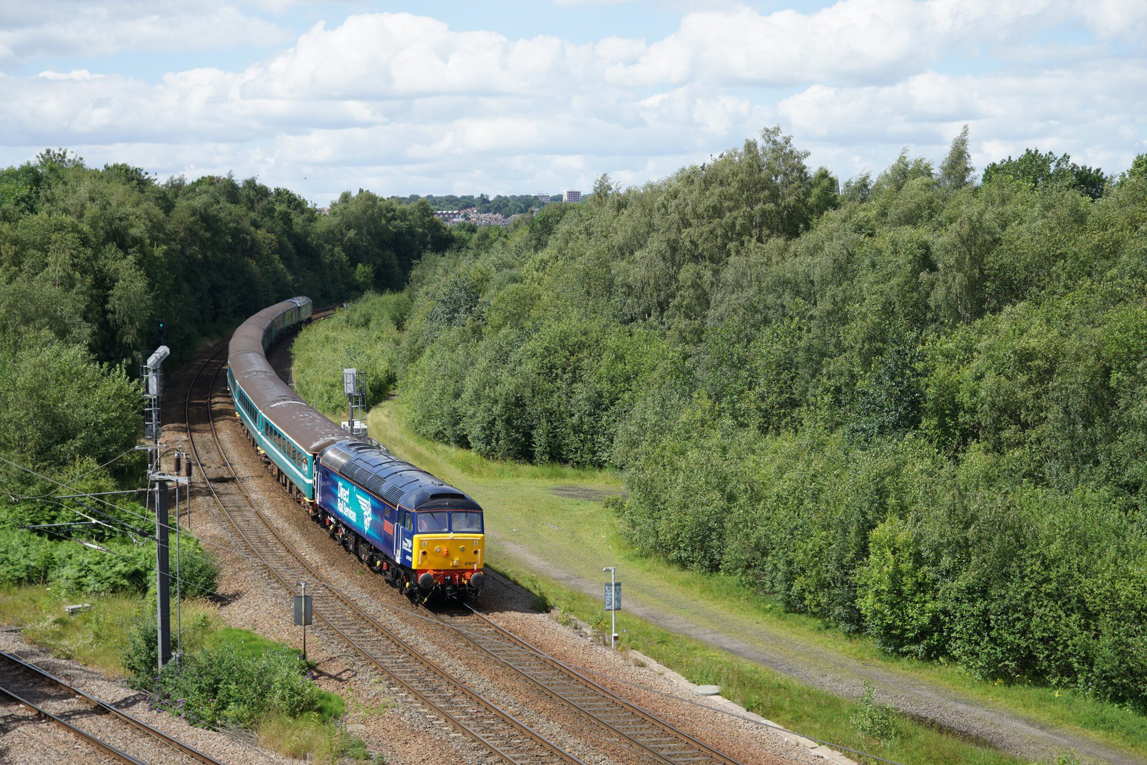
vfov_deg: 22.6
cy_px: 382
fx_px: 1912
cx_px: 574
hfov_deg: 33.4
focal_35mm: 60
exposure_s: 1/1250
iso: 250
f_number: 4
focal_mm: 60
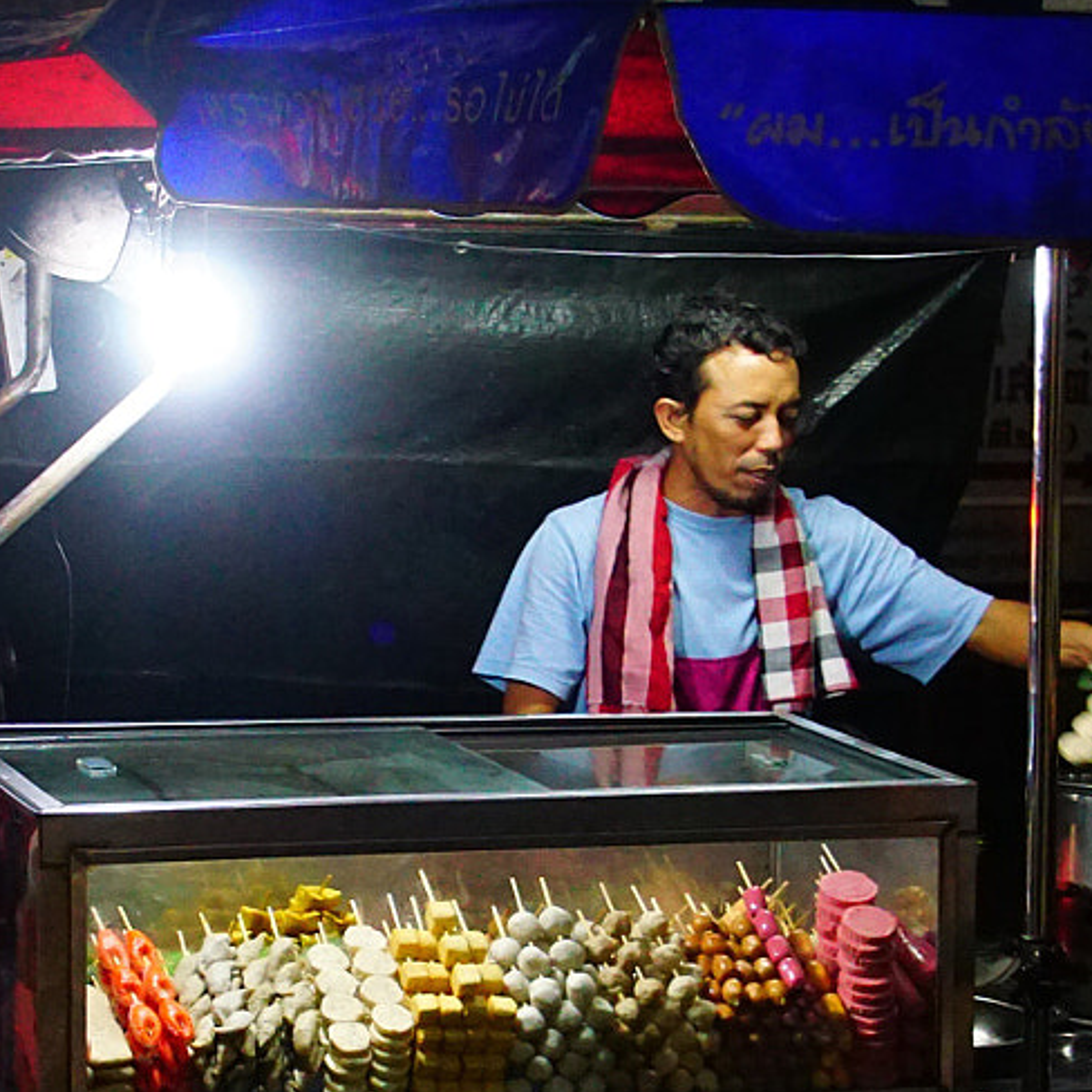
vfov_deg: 14.9
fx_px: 4176
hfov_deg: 14.9
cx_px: 481
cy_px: 669
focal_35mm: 117
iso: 2500
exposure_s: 1/60
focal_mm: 28
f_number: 4.5
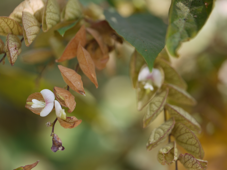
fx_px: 590
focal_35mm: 90
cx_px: 114
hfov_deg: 21.8
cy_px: 85
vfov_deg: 16.4
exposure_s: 1/160
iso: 100
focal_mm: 45
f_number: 2.8
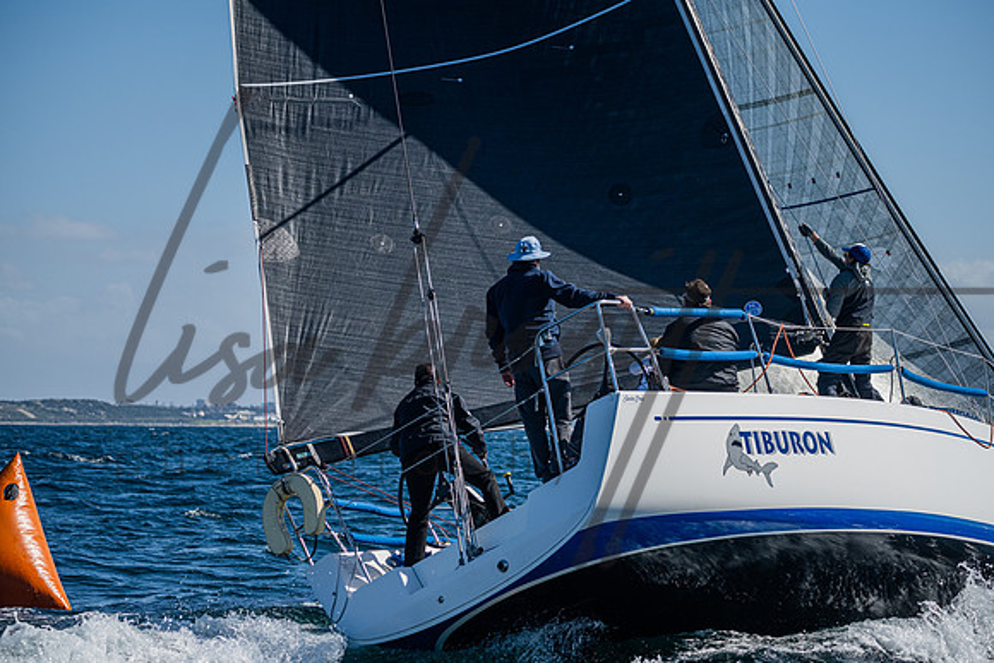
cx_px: 512
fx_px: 3198
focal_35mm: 116
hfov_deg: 17.7
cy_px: 331
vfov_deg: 11.8
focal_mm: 110
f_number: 4.5
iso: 400
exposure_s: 1/6400
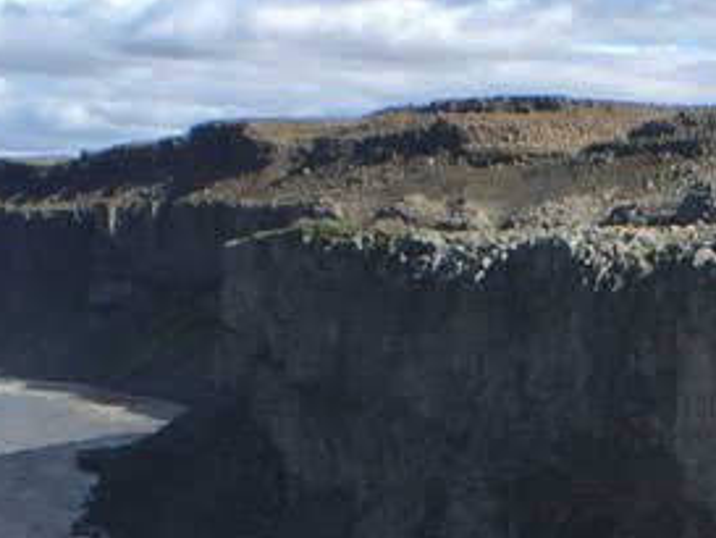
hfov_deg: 12.5
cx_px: 897
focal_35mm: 154
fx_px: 3187
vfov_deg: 9.4
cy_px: 787
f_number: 2.2
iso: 32
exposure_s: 1/1866
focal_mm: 4.12
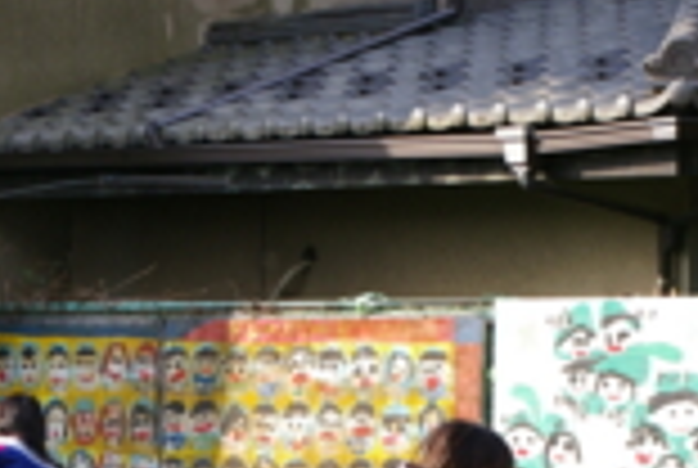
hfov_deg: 9.5
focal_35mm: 212
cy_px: 569
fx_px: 4124
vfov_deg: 6.5
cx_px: -149
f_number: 8
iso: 200
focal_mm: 55
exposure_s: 1/125
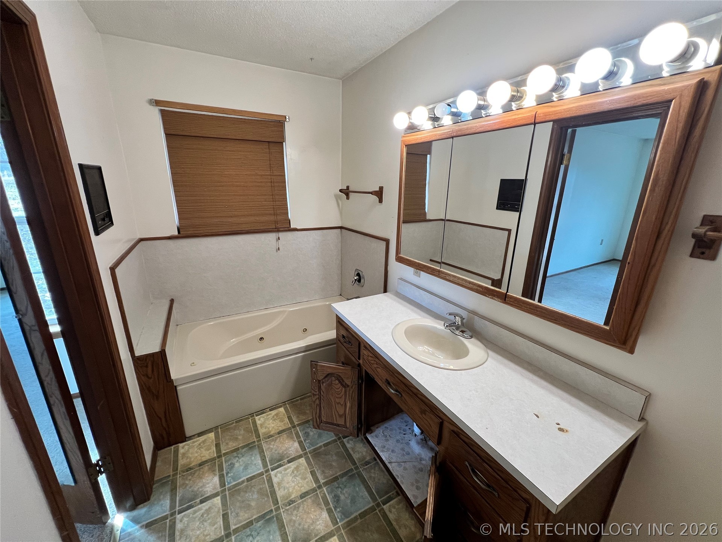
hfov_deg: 106.2
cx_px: 361
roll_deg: -0.8
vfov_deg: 89.9
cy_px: 271
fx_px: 271
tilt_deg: -16.8
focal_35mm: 13
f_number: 1.8
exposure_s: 1/120
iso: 200
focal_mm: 1.57
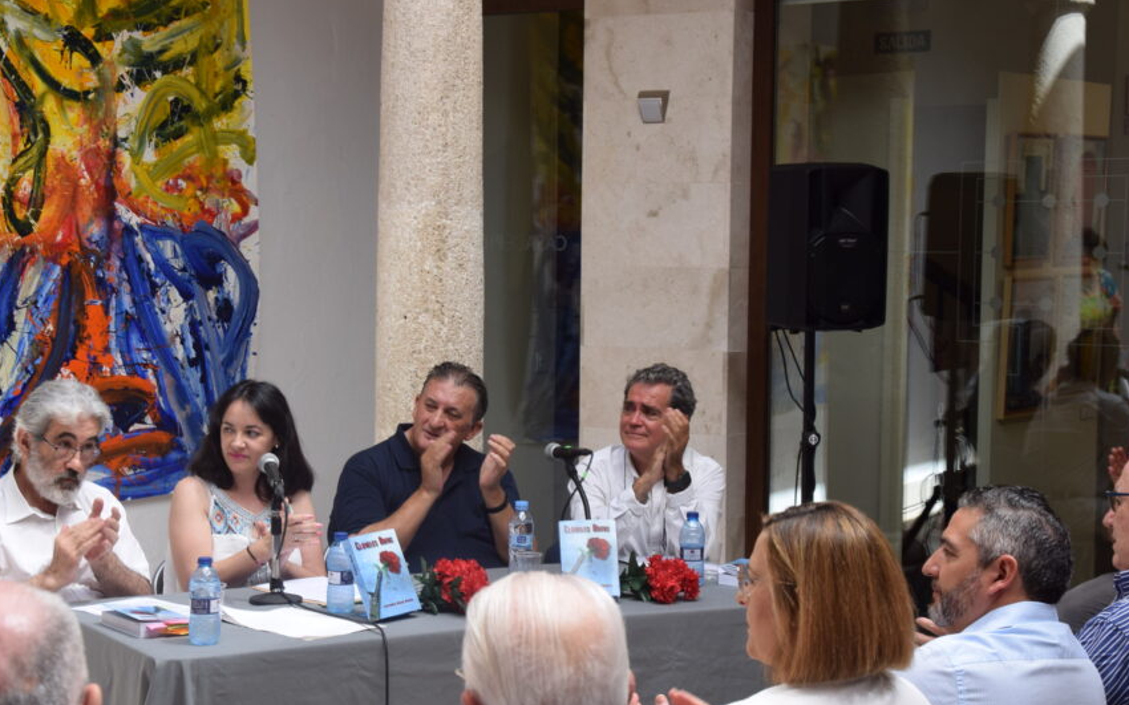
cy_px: 377
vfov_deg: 18.1
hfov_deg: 28.6
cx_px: 523
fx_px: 2215
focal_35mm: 72
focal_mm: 40
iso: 400
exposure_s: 1/200
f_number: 7.1
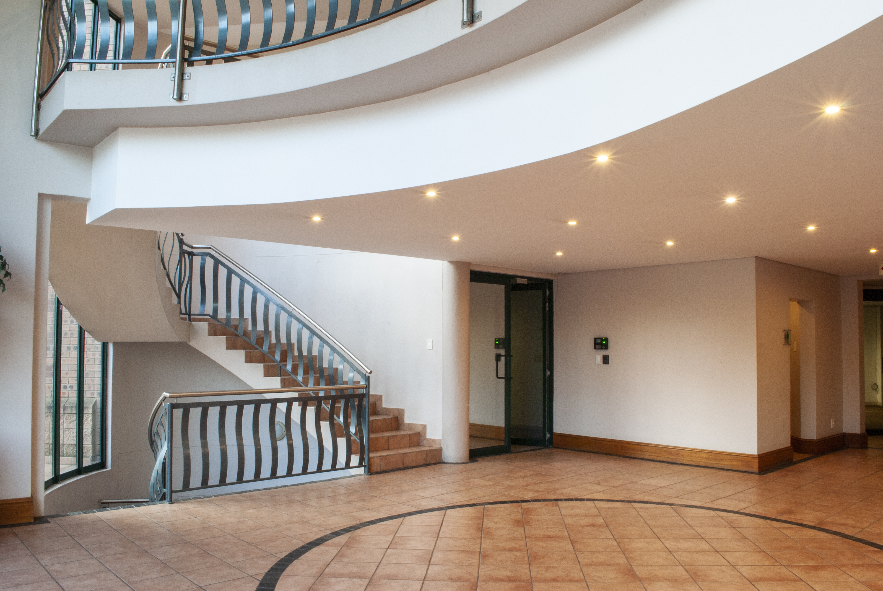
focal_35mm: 27
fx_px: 663
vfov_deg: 48.0
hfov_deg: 67.3
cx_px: 442
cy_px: 296
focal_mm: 18
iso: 100
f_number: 22
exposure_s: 1
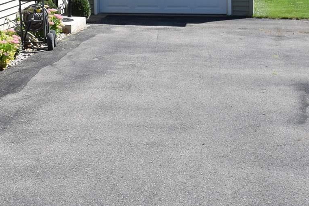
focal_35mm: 103
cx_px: -67
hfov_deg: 18.7
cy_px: -88
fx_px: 884
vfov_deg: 12.7
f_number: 9
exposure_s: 1/320
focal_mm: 17
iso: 200
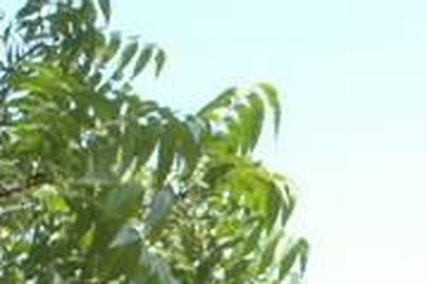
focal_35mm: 188
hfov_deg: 10.7
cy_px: 597
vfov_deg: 7.0
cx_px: 537
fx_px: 2228
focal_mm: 28
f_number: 8
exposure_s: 1/125
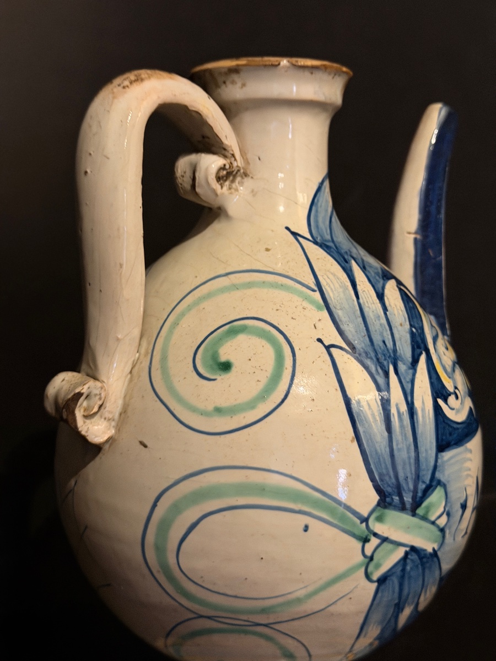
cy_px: 330
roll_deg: -0.5
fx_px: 917
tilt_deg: -9.5
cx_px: 248
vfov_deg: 39.7
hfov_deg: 30.3
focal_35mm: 48
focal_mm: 6.76
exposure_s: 1/25
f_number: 1.78
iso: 500
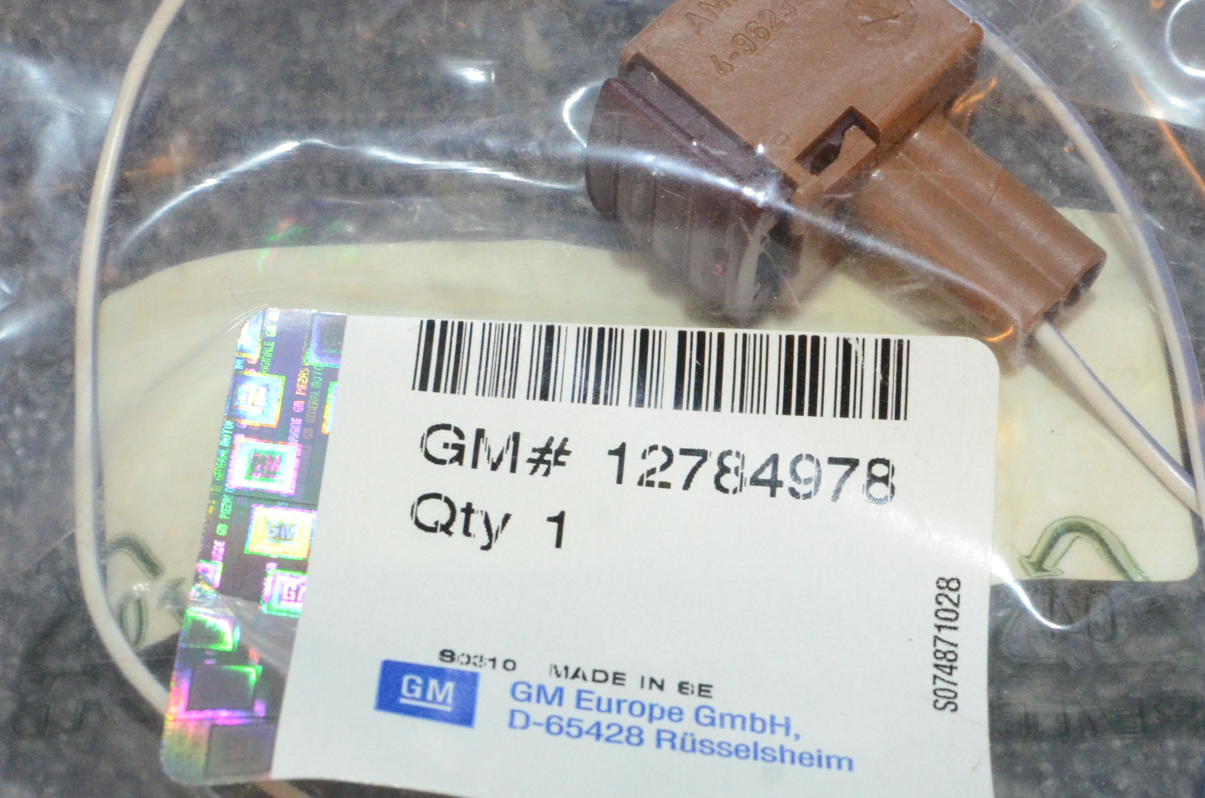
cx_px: 613
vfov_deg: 12.7
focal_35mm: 107
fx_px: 3574
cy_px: 433
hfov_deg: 19.1
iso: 2500
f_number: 13
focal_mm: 35
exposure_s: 1/50
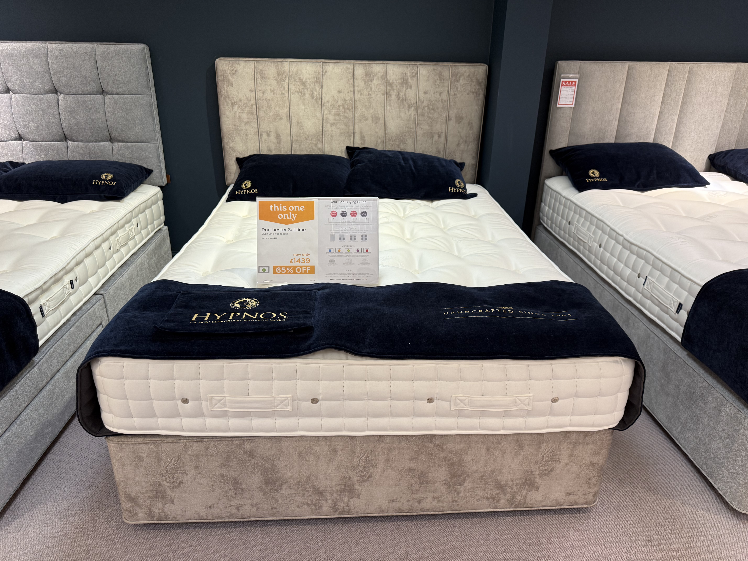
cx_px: 374
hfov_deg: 71.6
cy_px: 280
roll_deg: -0.9
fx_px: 519
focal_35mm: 24
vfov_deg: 56.8
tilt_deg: -23.3
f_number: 1.78
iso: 160
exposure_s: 1/100
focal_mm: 6.76
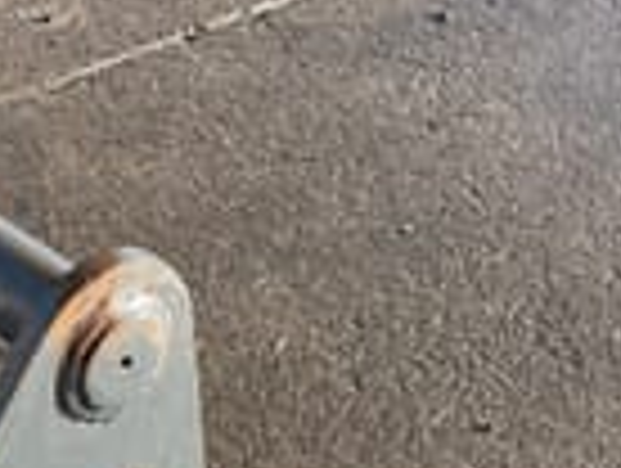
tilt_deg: -44.4
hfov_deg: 20.1
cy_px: 587
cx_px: -14
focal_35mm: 94
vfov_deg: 15.1
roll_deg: -2.4
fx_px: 1689
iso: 50
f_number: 1.6
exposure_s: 1/858
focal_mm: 5.1
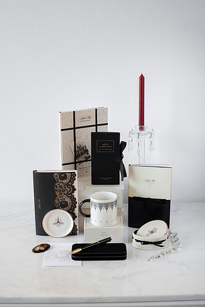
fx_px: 427
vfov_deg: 39.6
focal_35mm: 50
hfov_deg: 27.0
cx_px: 102
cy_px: 154
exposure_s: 1/5
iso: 200
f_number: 13
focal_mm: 50
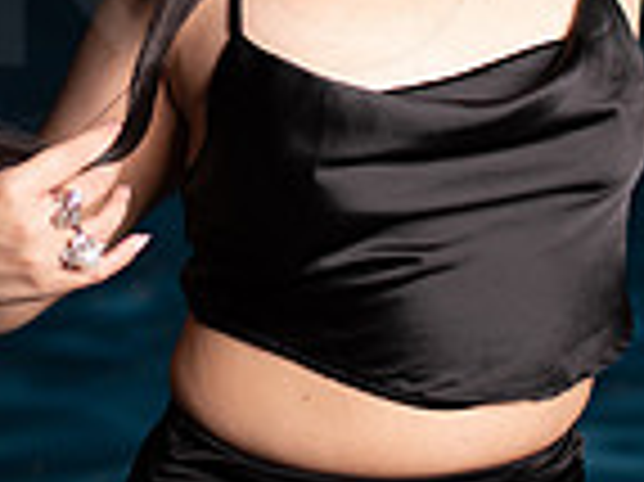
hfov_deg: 18.5
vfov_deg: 13.6
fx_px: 1970
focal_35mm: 106
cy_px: -63
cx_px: 383
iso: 640
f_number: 1.4
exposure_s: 1/1000
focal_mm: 35
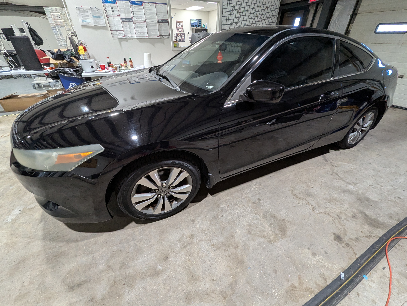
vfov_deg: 90.1
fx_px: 153
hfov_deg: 106.1
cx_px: 204
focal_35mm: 13
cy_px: 153
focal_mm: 1.95
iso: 249
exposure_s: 1/60
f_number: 2.2
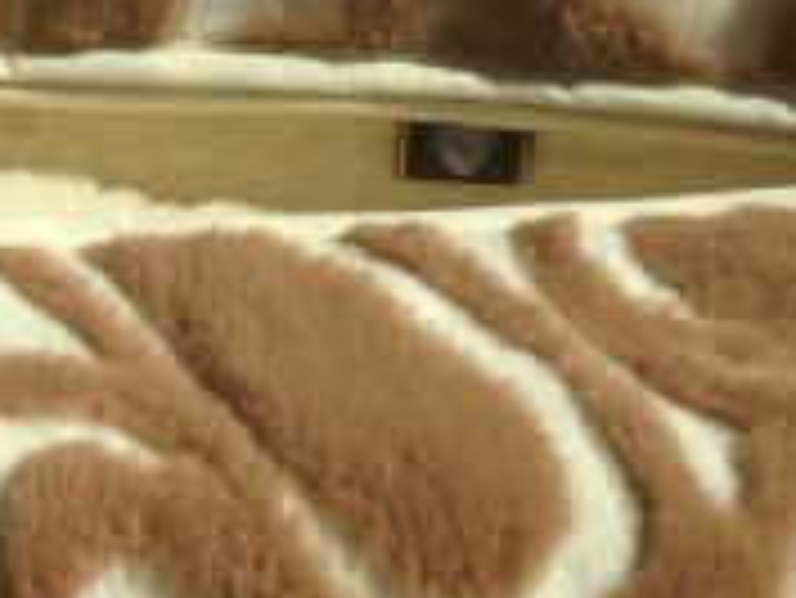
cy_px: 472
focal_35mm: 132
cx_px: -317
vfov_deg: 11.2
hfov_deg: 14.2
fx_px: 3037
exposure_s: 1/2358
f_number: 2.4
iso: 50
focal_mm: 4.13
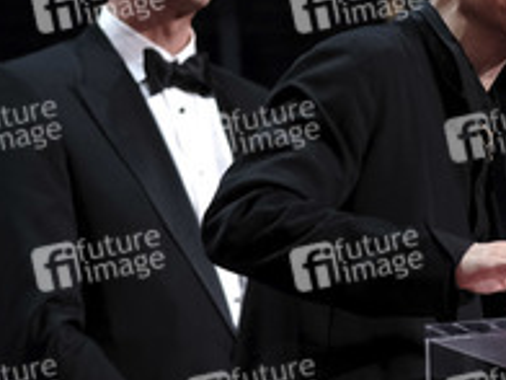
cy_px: 196
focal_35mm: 298
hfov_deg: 6.6
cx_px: 546
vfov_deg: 5.0
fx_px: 4356
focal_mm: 90
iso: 1600
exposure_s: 1/400
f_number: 2
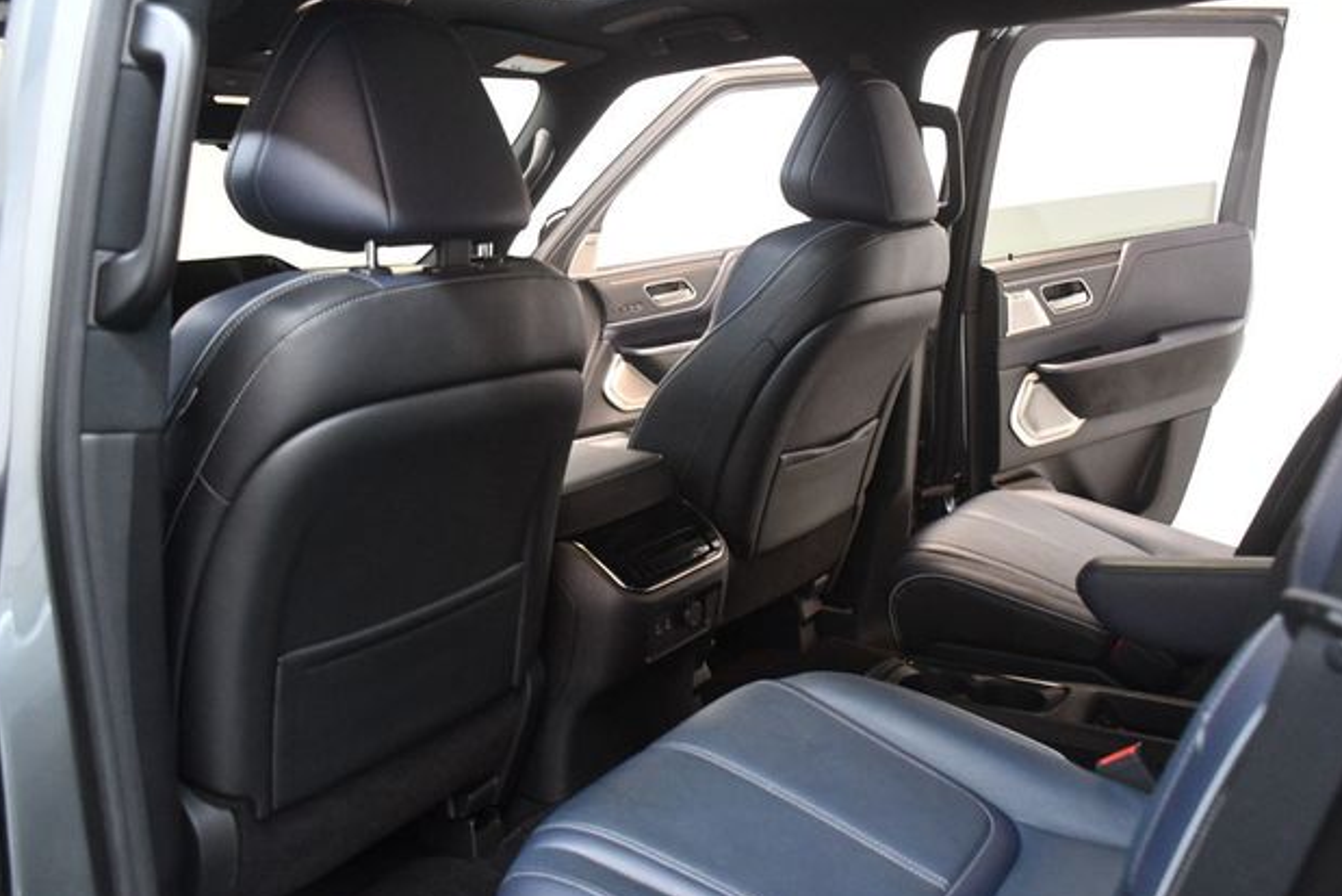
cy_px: 451
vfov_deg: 42.3
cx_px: 659
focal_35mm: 31
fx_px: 1156
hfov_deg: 60.3
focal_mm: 20
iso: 6400
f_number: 3.5
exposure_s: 1/60
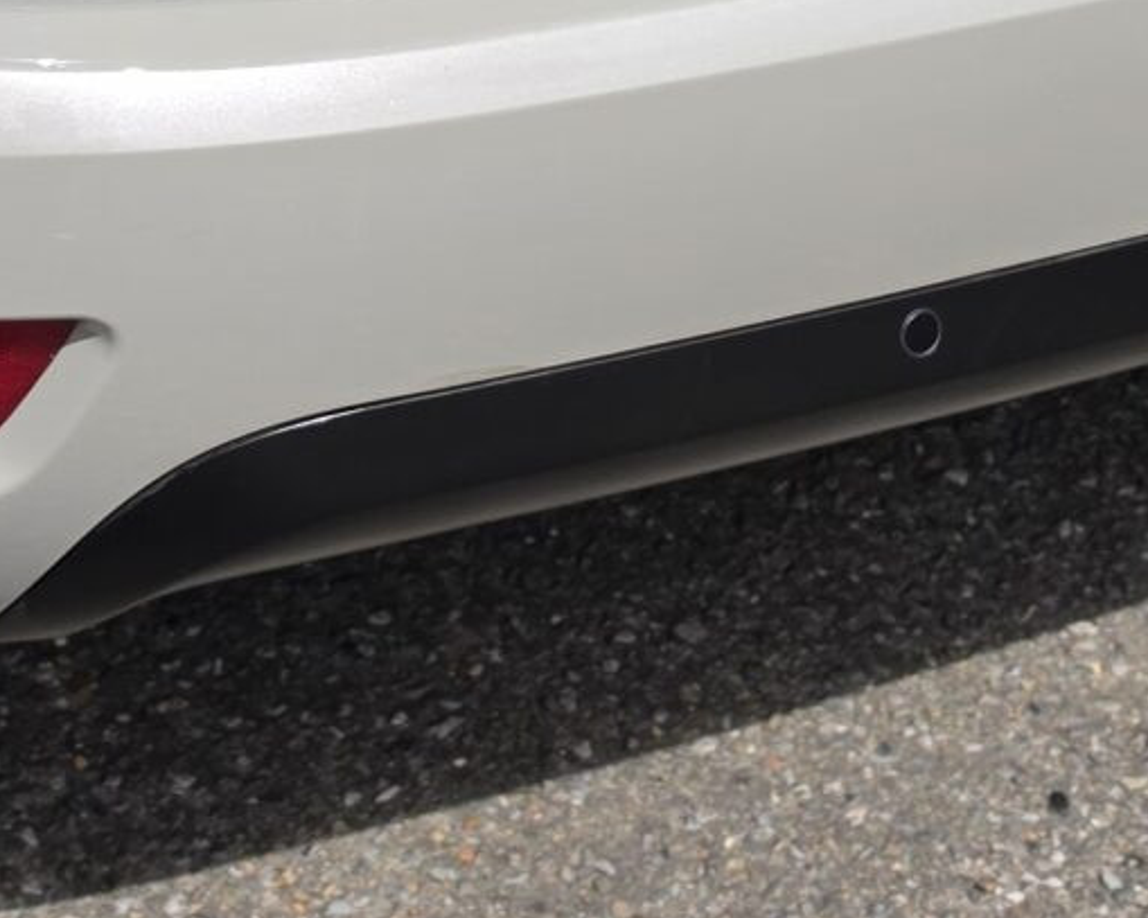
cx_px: 372
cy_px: -916
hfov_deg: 17.0
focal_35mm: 113
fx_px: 3839
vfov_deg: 12.1
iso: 50
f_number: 1.4
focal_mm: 6.5
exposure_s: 1/7939
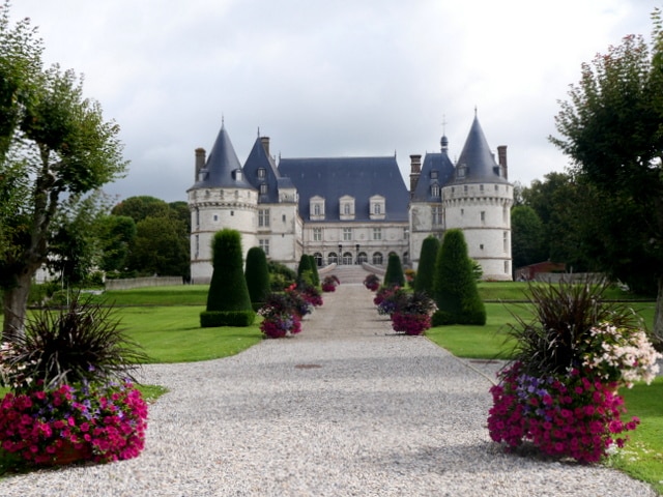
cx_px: 332
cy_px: 248
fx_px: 843
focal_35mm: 44
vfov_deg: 32.9
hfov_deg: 42.9
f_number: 7.1
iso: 200
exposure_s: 1/250
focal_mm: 22
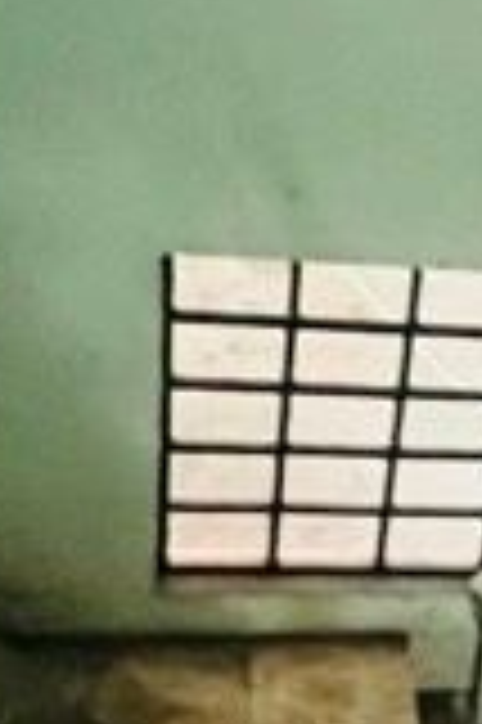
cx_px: 797
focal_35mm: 86
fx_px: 1731
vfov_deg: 23.6
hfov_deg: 14.4
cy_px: 468
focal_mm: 1.57
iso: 1000
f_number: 1.8
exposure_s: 1/25
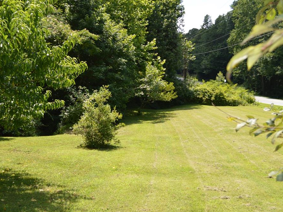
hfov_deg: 46.7
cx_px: 125
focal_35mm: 40
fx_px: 327
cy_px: 107
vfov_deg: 36.0
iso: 100
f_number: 6.3
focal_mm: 24
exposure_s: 1/200
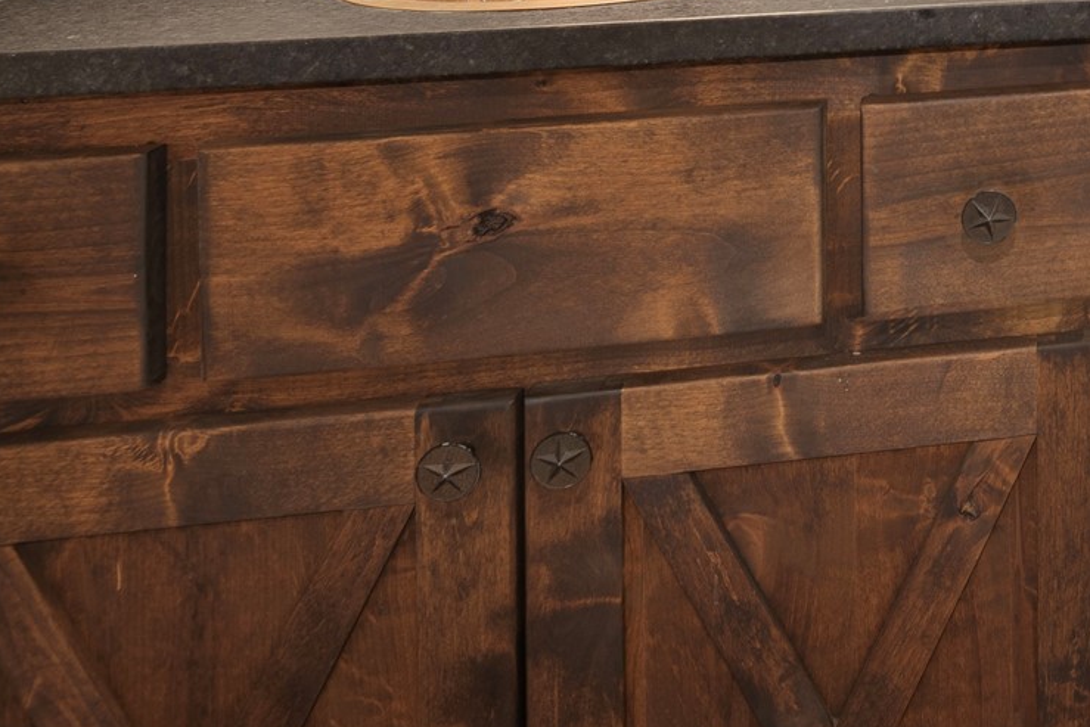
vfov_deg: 23.7
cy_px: -314
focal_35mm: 47
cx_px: 1327
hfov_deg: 33.5
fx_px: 1423
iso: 100
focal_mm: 16
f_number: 7.1
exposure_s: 1.3
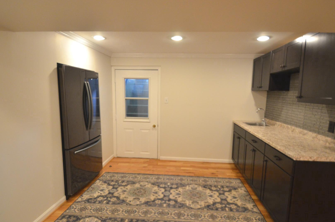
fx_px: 176
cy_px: 109
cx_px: 182
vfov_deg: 64.3
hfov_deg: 86.8
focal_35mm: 19
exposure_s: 1/125
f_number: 3.5
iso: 1600
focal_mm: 10
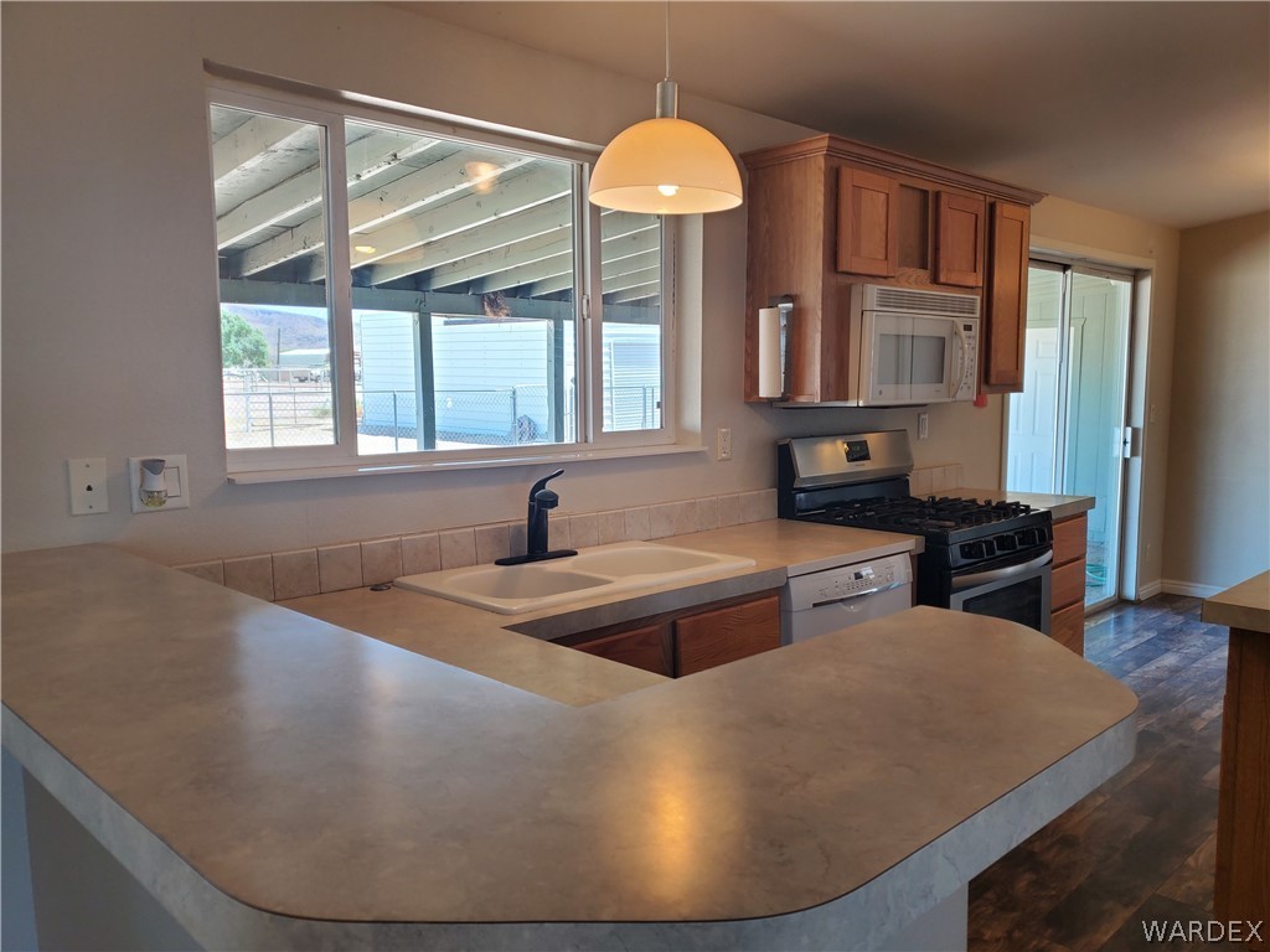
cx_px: 635
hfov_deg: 67.3
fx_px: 954
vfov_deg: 53.1
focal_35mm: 26
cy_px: 476
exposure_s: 1/120
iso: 50
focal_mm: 4.3
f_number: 2.4
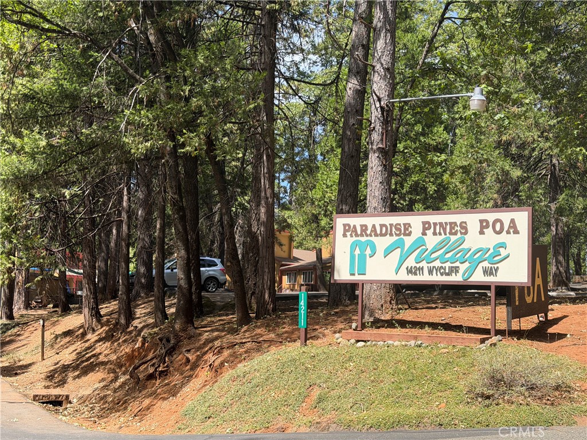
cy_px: 220
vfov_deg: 30.3
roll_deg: -1.9
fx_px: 814
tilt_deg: +5.6
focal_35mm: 48
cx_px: 294
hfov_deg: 39.7
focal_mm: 6.76
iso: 100
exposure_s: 1/2208
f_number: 1.78
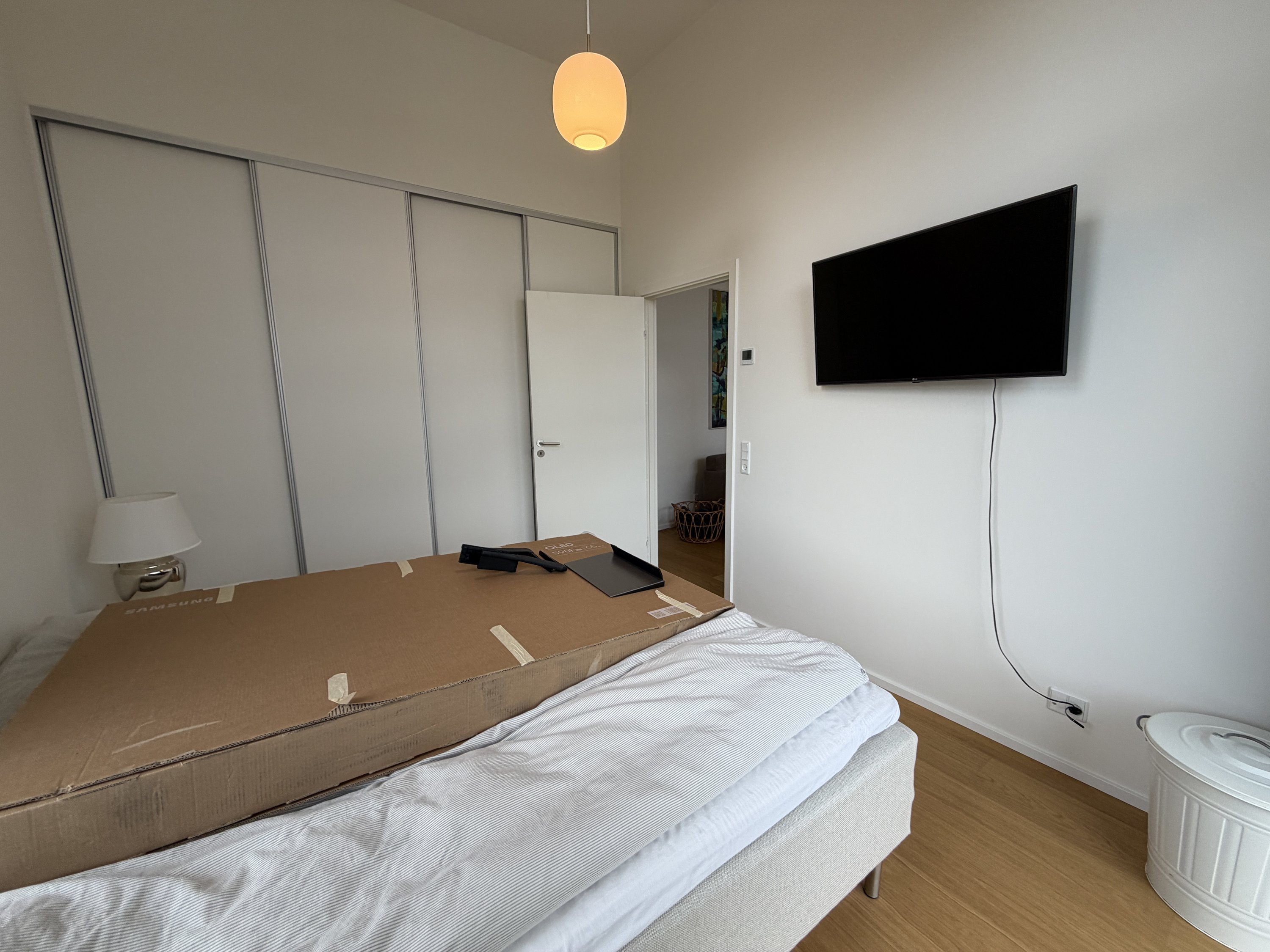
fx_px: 514
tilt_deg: -9.2
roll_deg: +1.1
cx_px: 635
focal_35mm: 14
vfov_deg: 85.7
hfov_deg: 102.1
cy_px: 476
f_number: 2.2
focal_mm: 2.22
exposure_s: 1/121
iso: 80
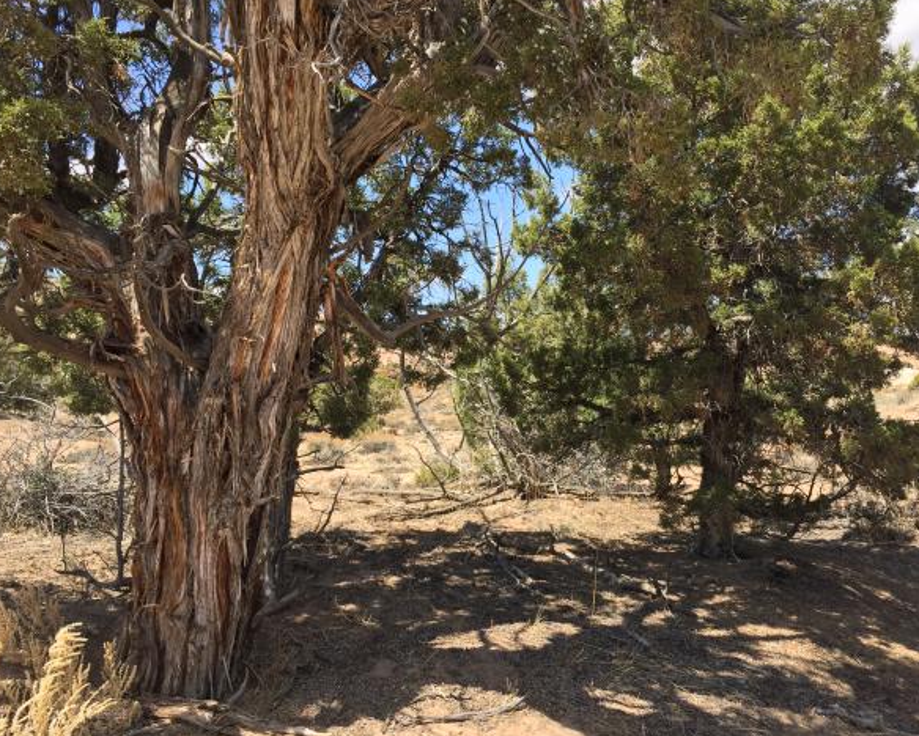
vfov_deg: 47.2
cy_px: 363
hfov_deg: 57.1
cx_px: 496
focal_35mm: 31
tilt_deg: +4.9
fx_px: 844
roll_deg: +2.2
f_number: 2.2
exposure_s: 1/860
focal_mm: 4.15
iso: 32
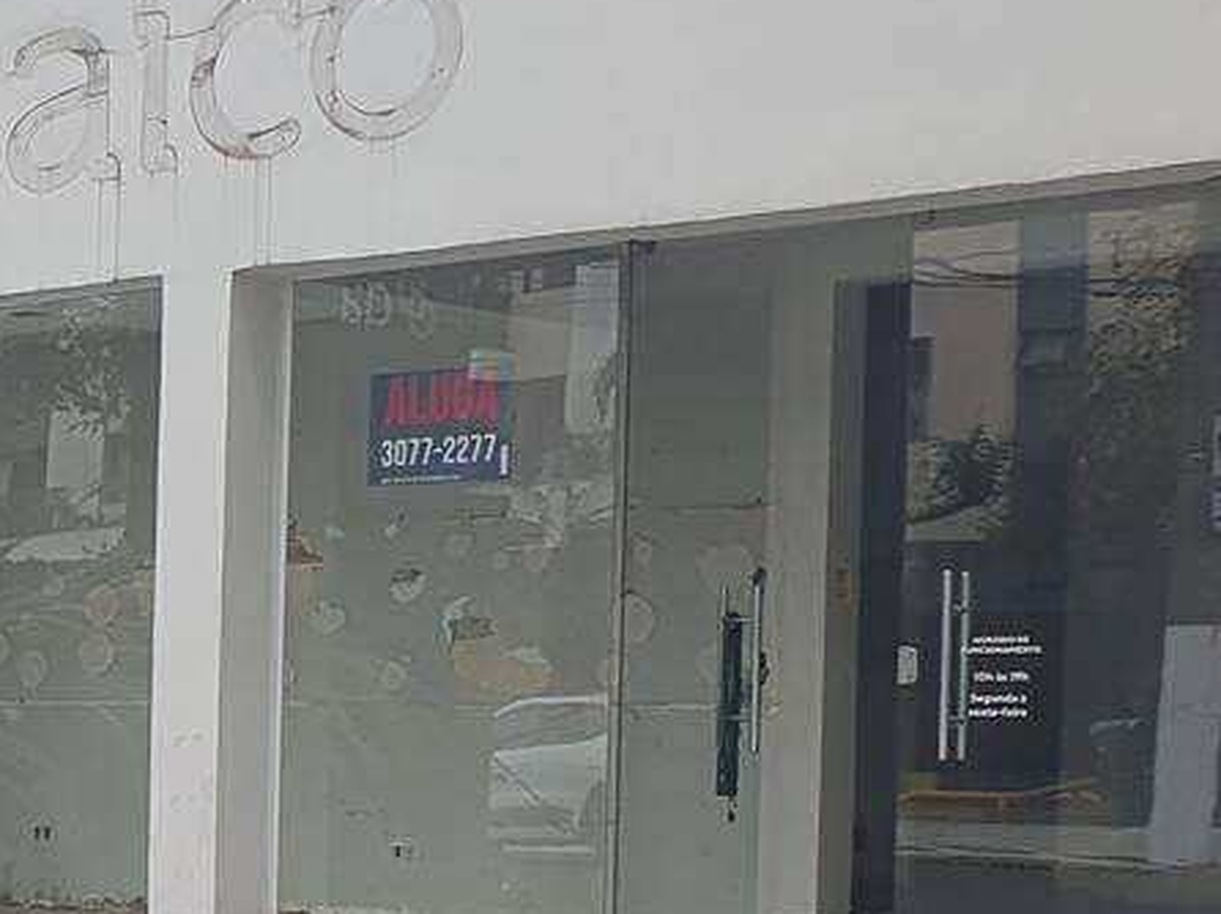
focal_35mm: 84
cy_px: 824
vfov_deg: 17.3
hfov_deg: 20.6
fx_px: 2961
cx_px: -487
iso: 50
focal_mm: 4.32
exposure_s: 1/140
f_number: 2.4
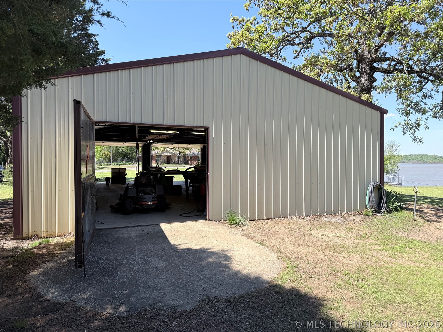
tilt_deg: -1.1
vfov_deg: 56.8
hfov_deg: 71.6
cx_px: 222
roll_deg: +0.8
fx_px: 307
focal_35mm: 24
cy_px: 166
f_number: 1.78
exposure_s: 1/2299
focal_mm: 6.76
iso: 80
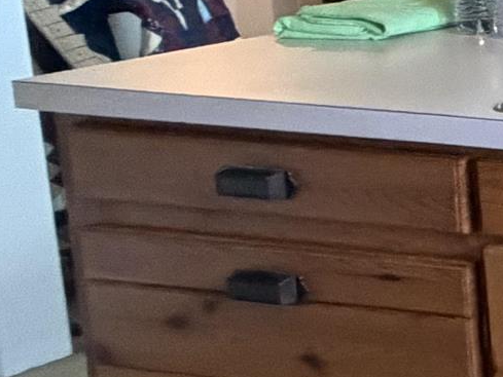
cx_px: 1535
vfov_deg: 16.3
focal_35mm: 88
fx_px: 1279
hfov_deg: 11.3
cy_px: -43
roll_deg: -2.0
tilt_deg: -8.4
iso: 640
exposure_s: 1/60
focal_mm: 2.22
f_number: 2.2
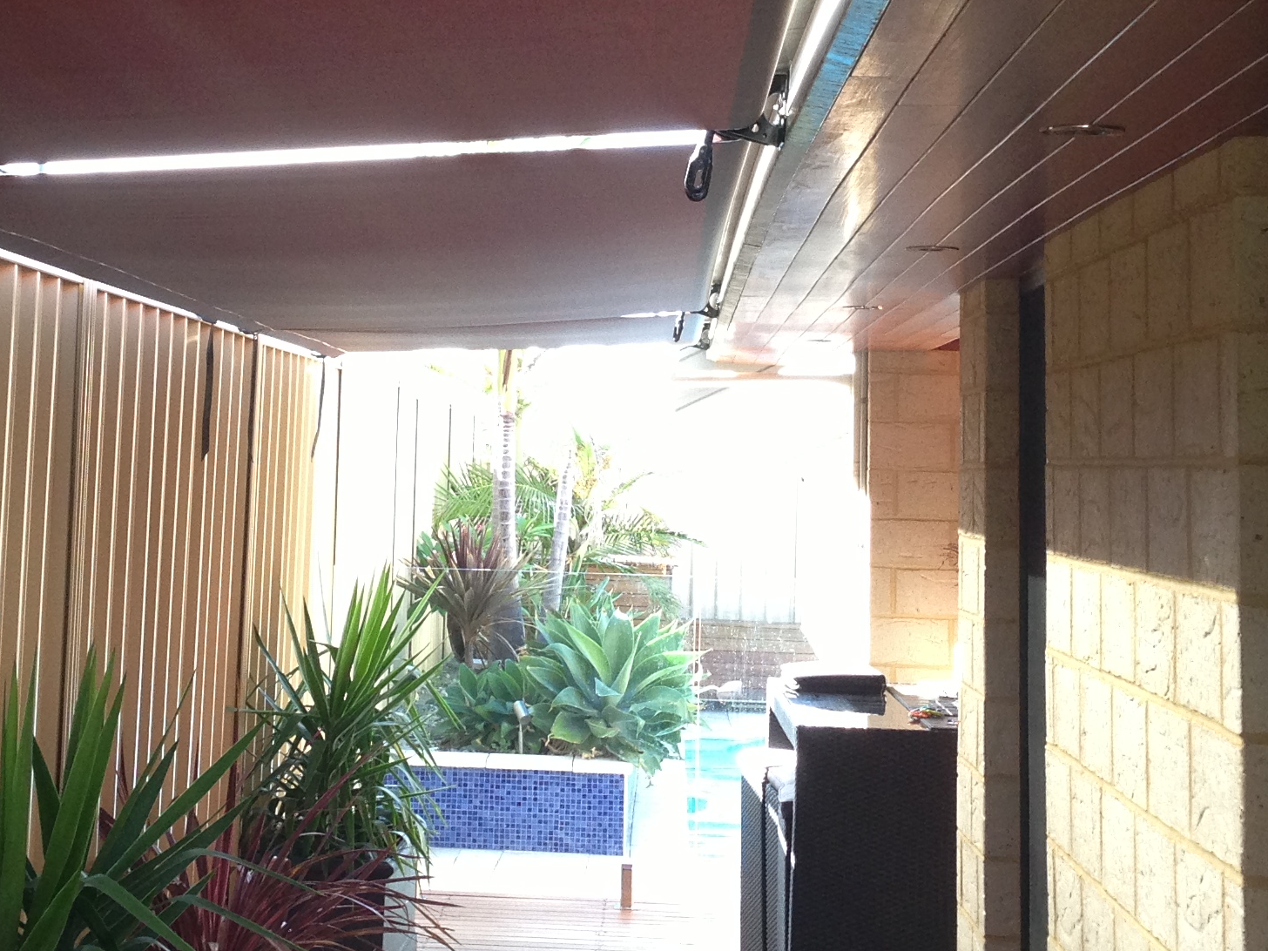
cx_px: 483
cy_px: 247
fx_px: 2711
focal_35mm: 74
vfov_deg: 19.8
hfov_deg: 26.3
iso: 100
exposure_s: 1/120
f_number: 2.4
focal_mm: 4.13
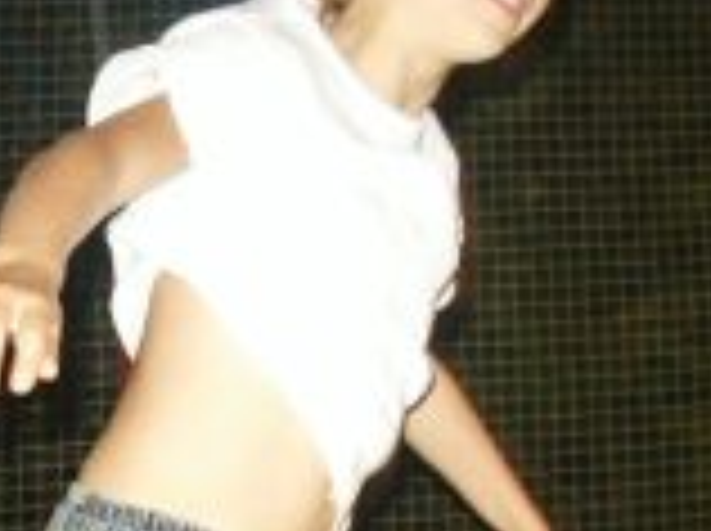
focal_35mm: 133
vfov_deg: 10.9
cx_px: -117
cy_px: 684
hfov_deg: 14.4
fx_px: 2728
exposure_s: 1/45
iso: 200
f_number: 3
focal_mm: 7.18
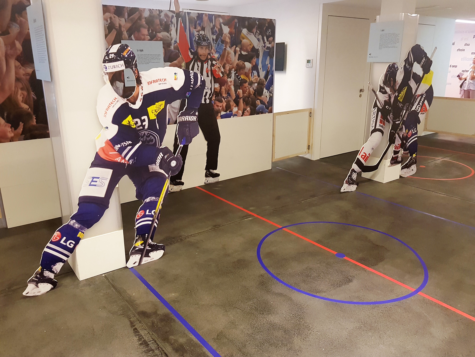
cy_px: 178
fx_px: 357
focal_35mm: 26
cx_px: 238
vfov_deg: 53.1
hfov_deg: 67.3
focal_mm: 4.2
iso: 200
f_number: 1.7
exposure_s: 1/33
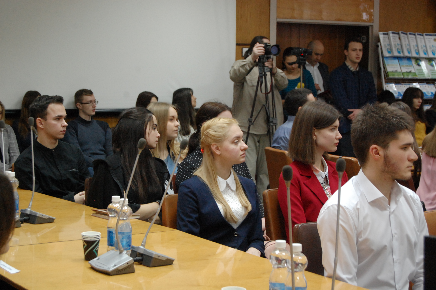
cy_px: 145
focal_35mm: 78
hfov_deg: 26.0
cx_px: 218
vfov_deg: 17.5
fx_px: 944
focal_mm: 52
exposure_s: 1/30
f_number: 5.6
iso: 1600
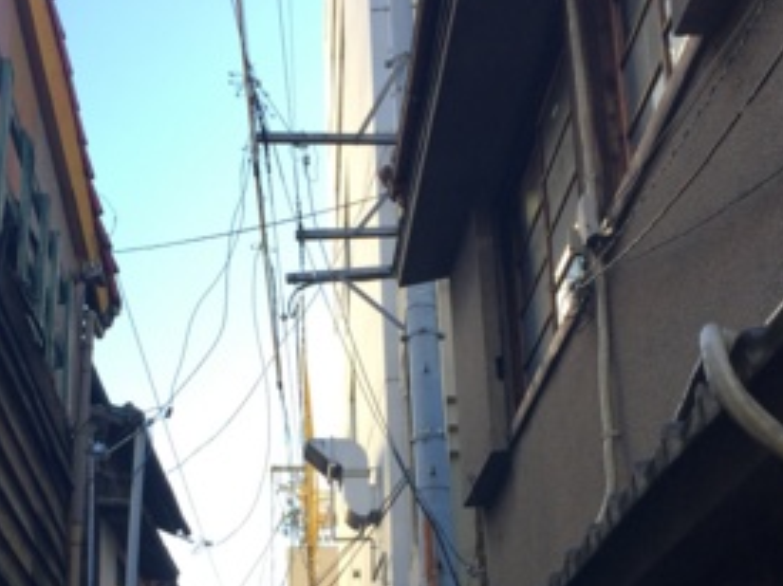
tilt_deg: +17.3
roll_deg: +0.7
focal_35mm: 59
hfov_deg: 32.6
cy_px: 469
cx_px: 299
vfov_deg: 24.4
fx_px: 1334
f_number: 2.2
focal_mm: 4.15
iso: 32
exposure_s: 1/289
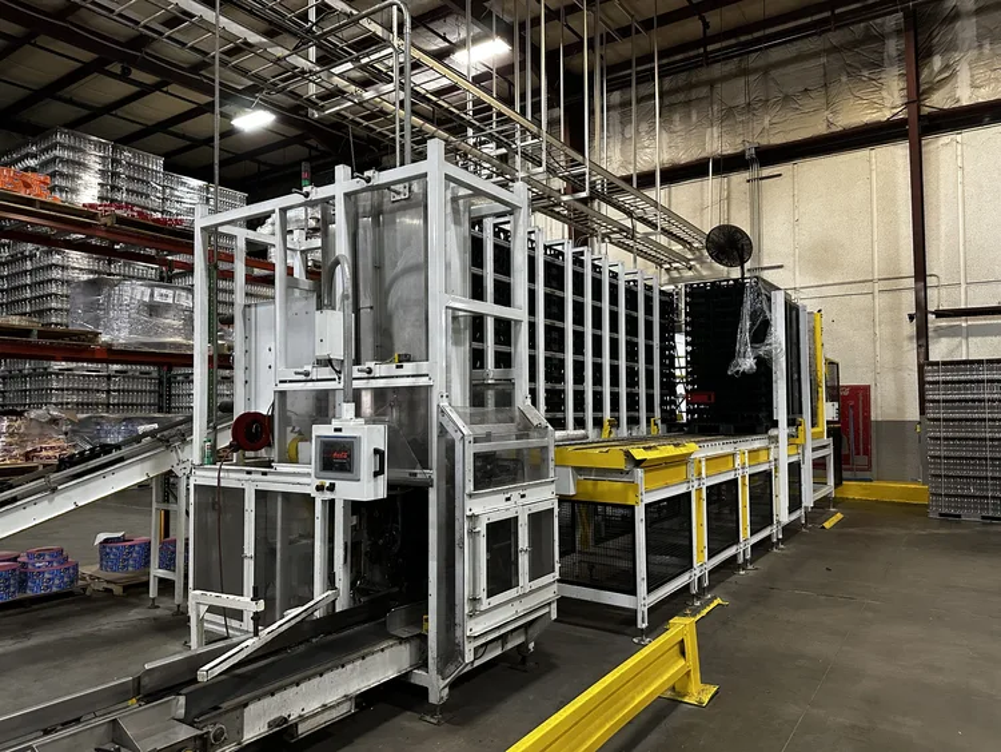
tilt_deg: +2.2
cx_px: 500
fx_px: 694
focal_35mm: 24
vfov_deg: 56.8
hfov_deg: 71.6
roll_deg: -1.4
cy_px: 376
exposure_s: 1/60
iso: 500
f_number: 1.78
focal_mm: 6.86
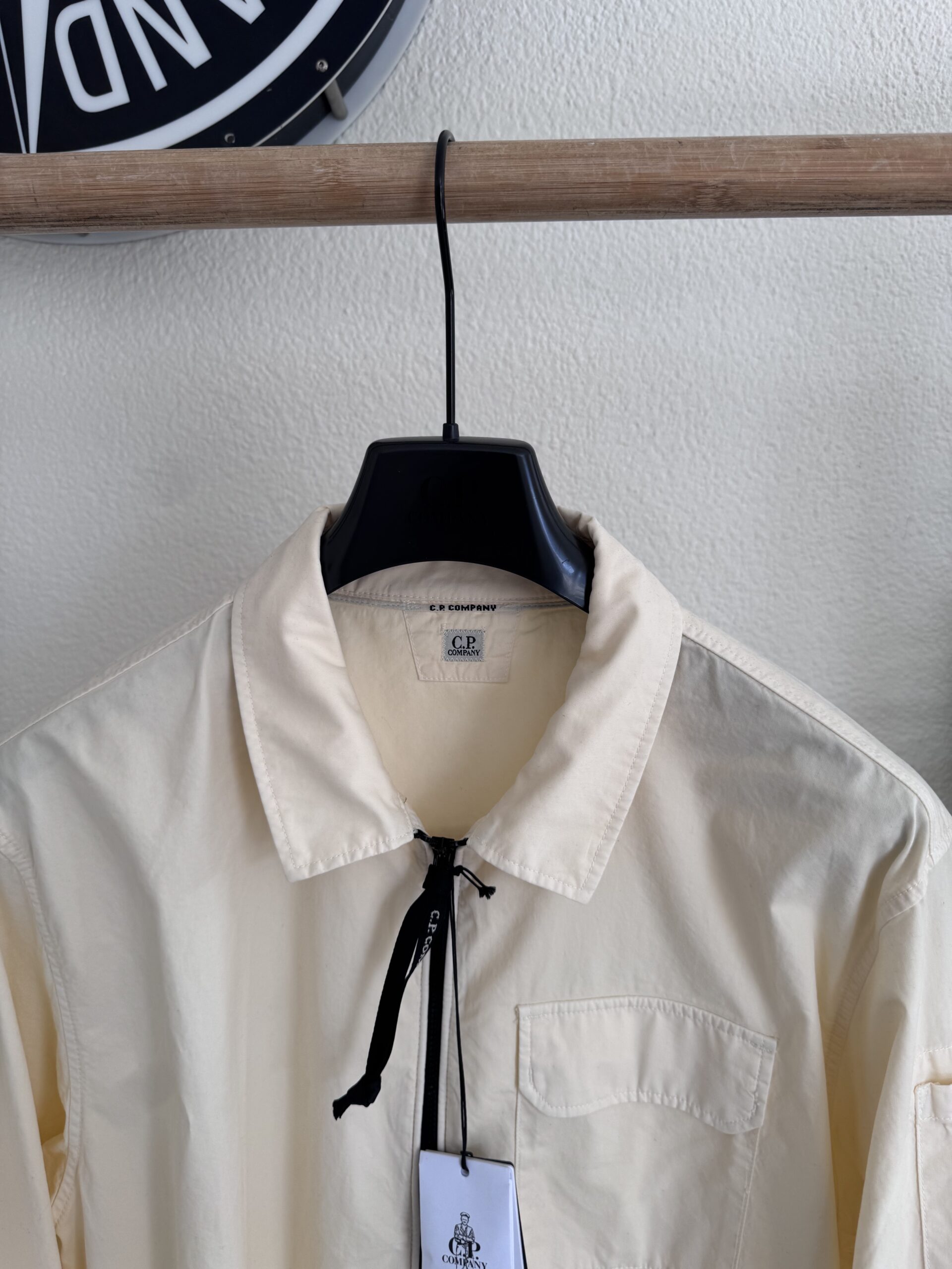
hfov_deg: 56.8
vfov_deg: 71.6
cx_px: 476
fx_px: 880
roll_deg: +0.4
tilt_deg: -7.1
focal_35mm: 24
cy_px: 634
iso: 50
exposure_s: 1/132
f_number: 1.78
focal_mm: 6.76
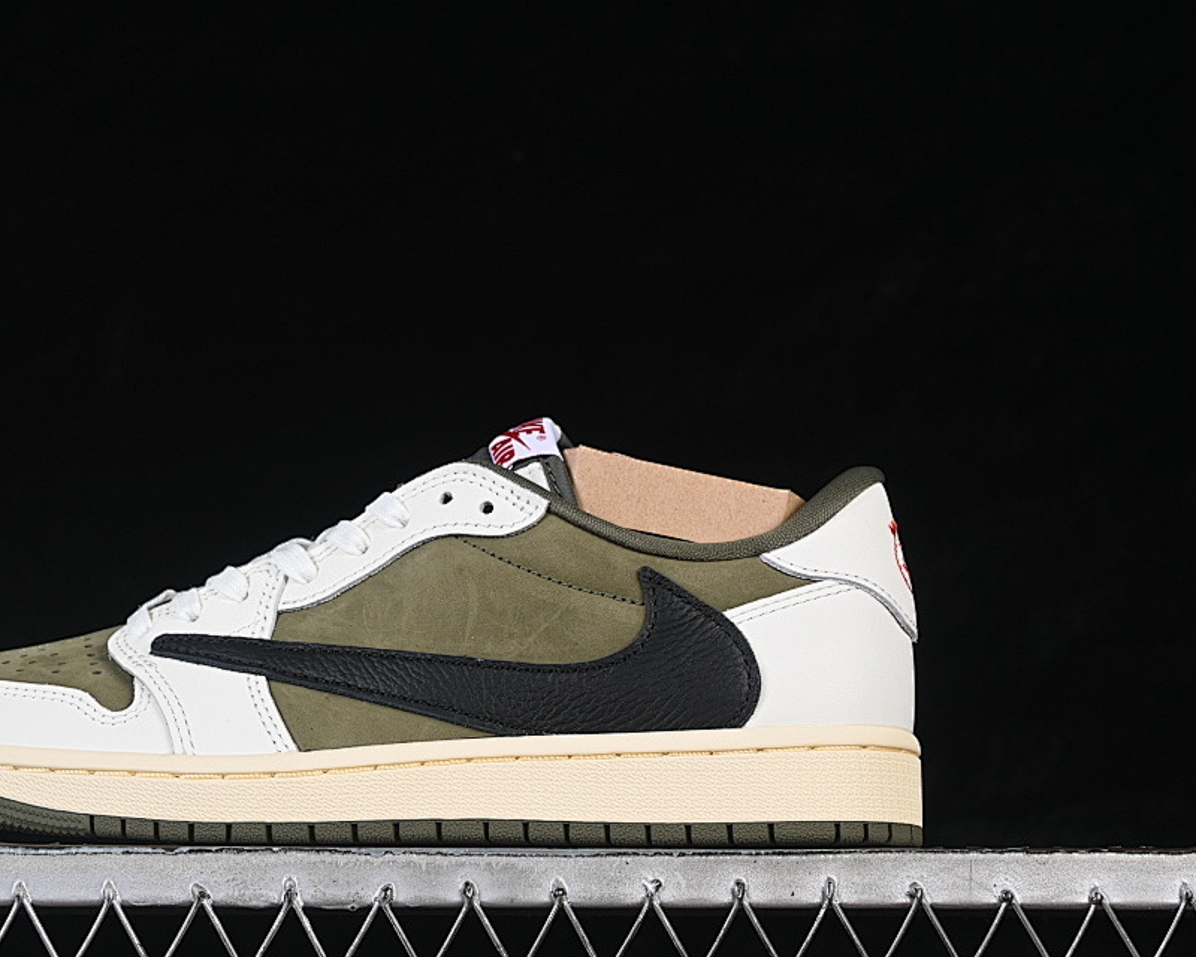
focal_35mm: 95
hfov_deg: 20.1
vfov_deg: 16.2
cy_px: 513
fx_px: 3363
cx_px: 405
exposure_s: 1/80
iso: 160
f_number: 8
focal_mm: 50
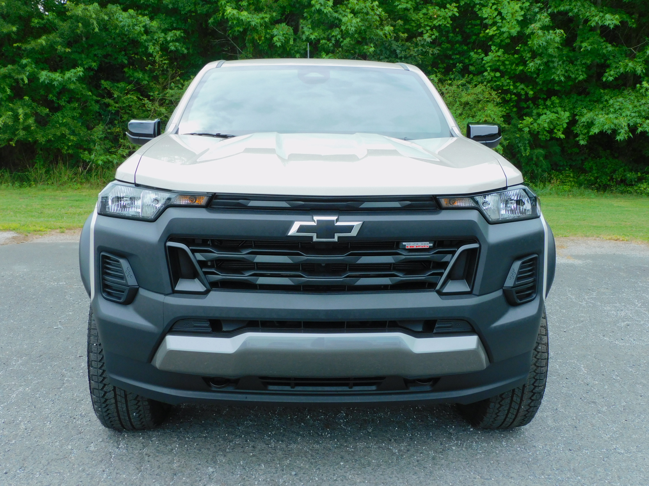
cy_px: 243
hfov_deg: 46.8
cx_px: 324
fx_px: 750
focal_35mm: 40
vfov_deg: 36.0
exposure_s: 1/400
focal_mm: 7.2
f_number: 3.8
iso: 125
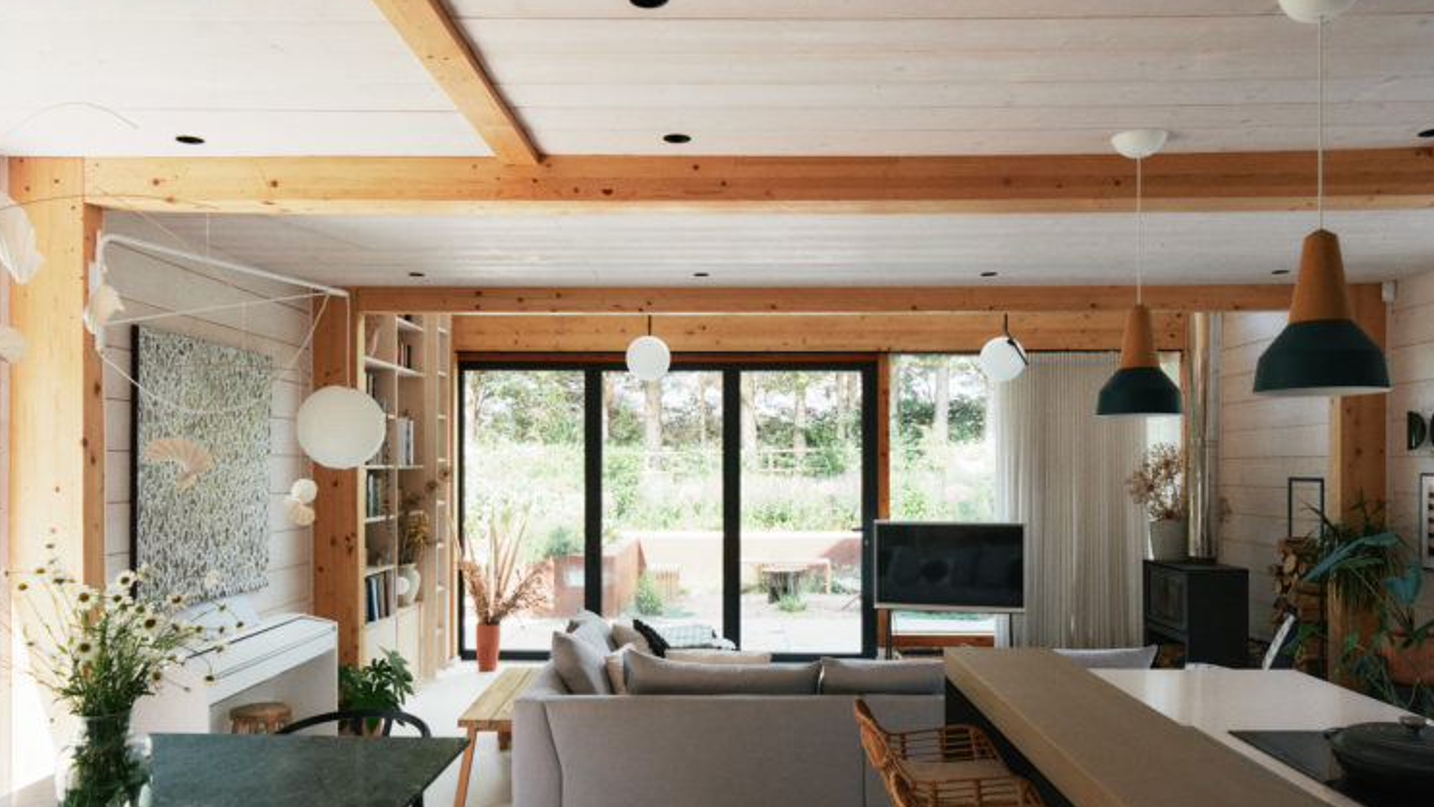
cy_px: 471
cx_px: 731
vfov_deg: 44.2
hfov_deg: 71.9
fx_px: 989
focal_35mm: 26
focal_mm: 16
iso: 640
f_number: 5.6
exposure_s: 1/200
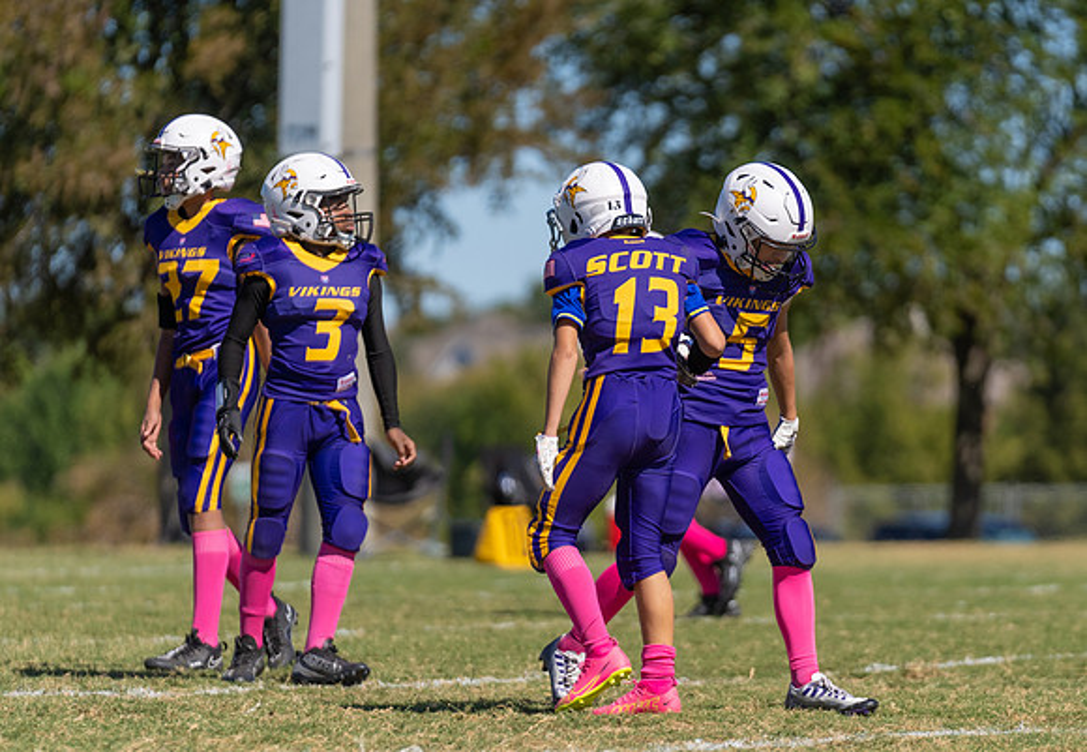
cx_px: 680
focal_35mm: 350
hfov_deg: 5.8
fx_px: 10684
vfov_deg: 4.0
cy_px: 428
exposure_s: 1/4000
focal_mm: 200
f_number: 2.8
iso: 100
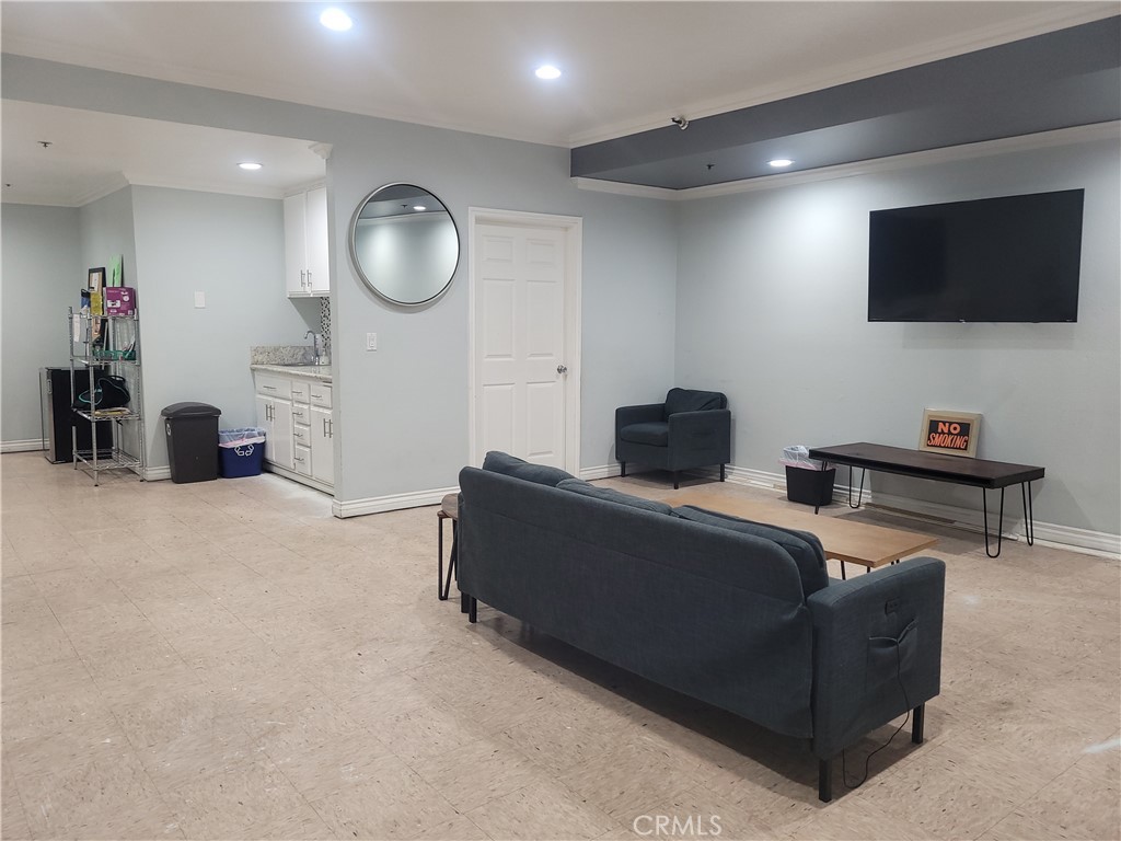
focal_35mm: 26
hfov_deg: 67.3
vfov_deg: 53.1
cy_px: 420
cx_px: 560
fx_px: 842
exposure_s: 1/30
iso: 100
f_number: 1.8
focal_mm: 5.4
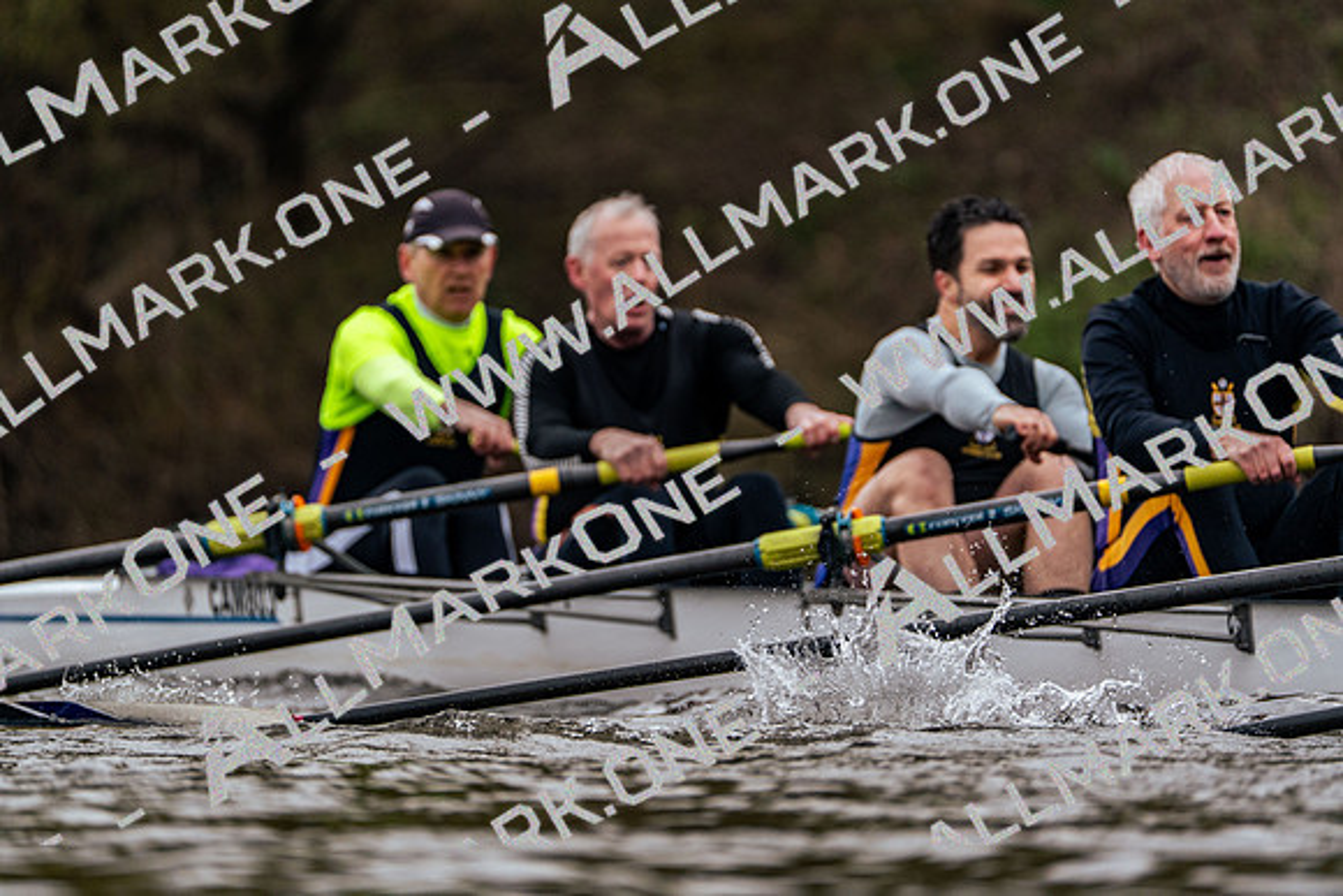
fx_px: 22388
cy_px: 448
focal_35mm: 600
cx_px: 672
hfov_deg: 3.4
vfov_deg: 2.3
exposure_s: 1/2000
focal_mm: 600
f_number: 6.3
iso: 1000
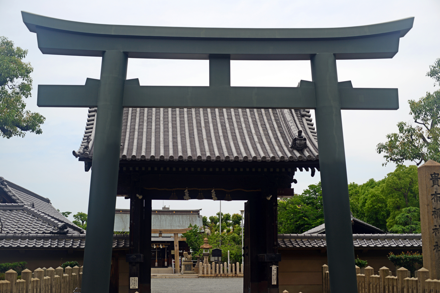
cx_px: 220
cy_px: 146
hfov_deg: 39.6
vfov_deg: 27.0
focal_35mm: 50
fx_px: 611
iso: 100
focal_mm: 50
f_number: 5.6
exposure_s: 1/250
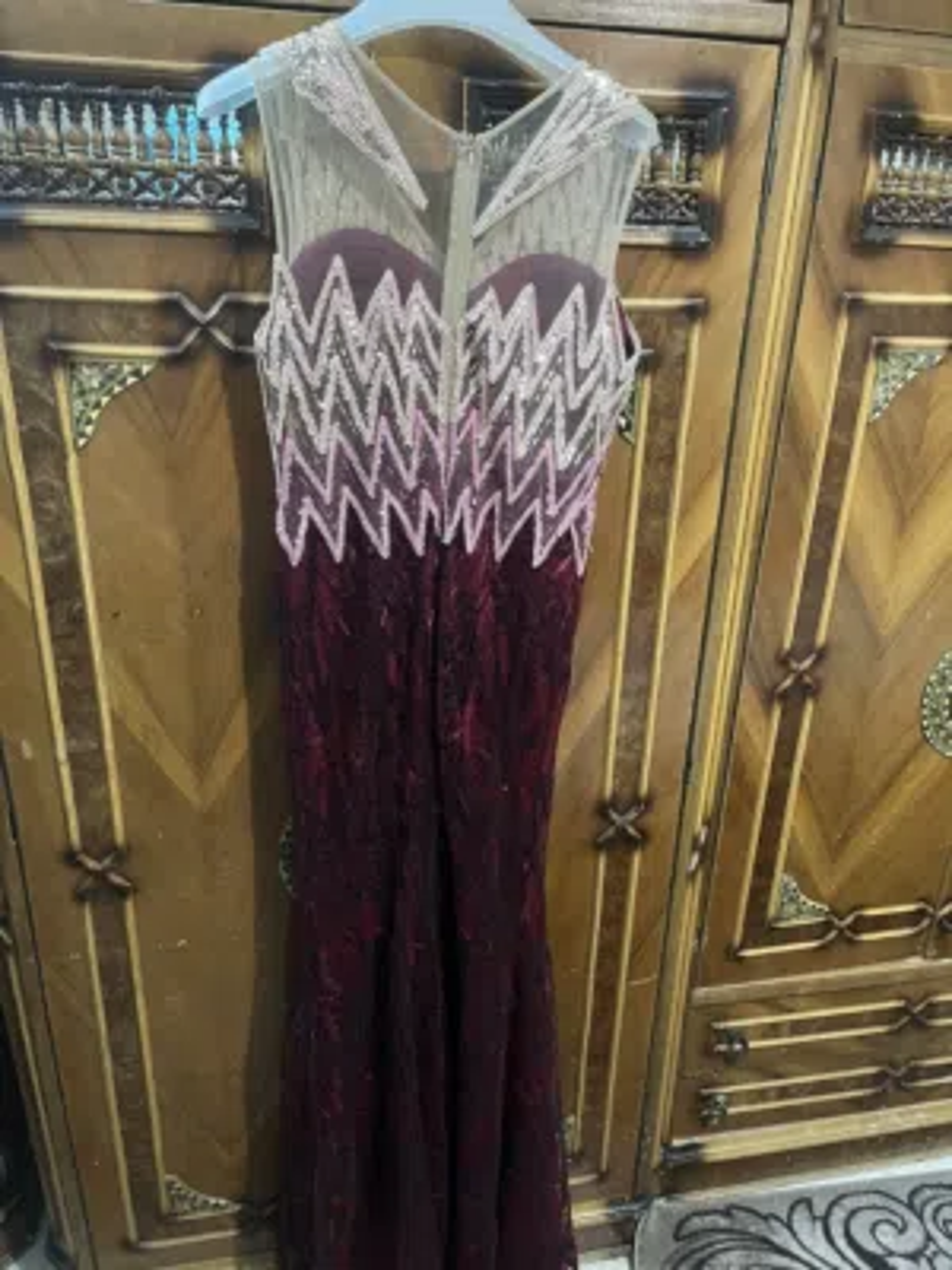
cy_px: 635
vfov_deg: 67.3
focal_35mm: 26
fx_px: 953
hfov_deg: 53.1
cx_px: 476
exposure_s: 1/33
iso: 640
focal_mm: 5.1
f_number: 1.6
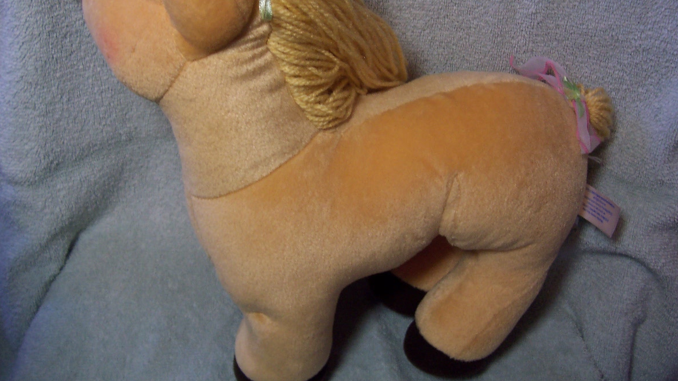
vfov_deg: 28.8
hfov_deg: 49.4
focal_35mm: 41
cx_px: 343
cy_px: 130
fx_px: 737
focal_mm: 5.6
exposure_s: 1/30
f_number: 2.8
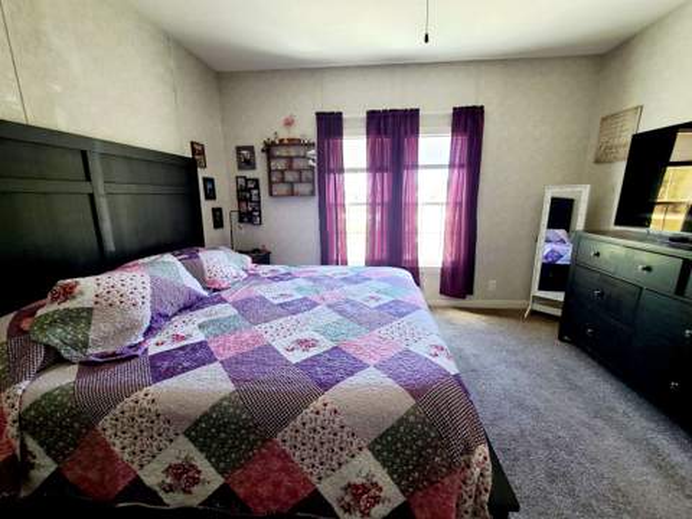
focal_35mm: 13
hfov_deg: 106.2
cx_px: 346
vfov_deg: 89.9
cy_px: 260
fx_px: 260
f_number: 2.2
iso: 250
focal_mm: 2.2
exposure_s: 1/60.2
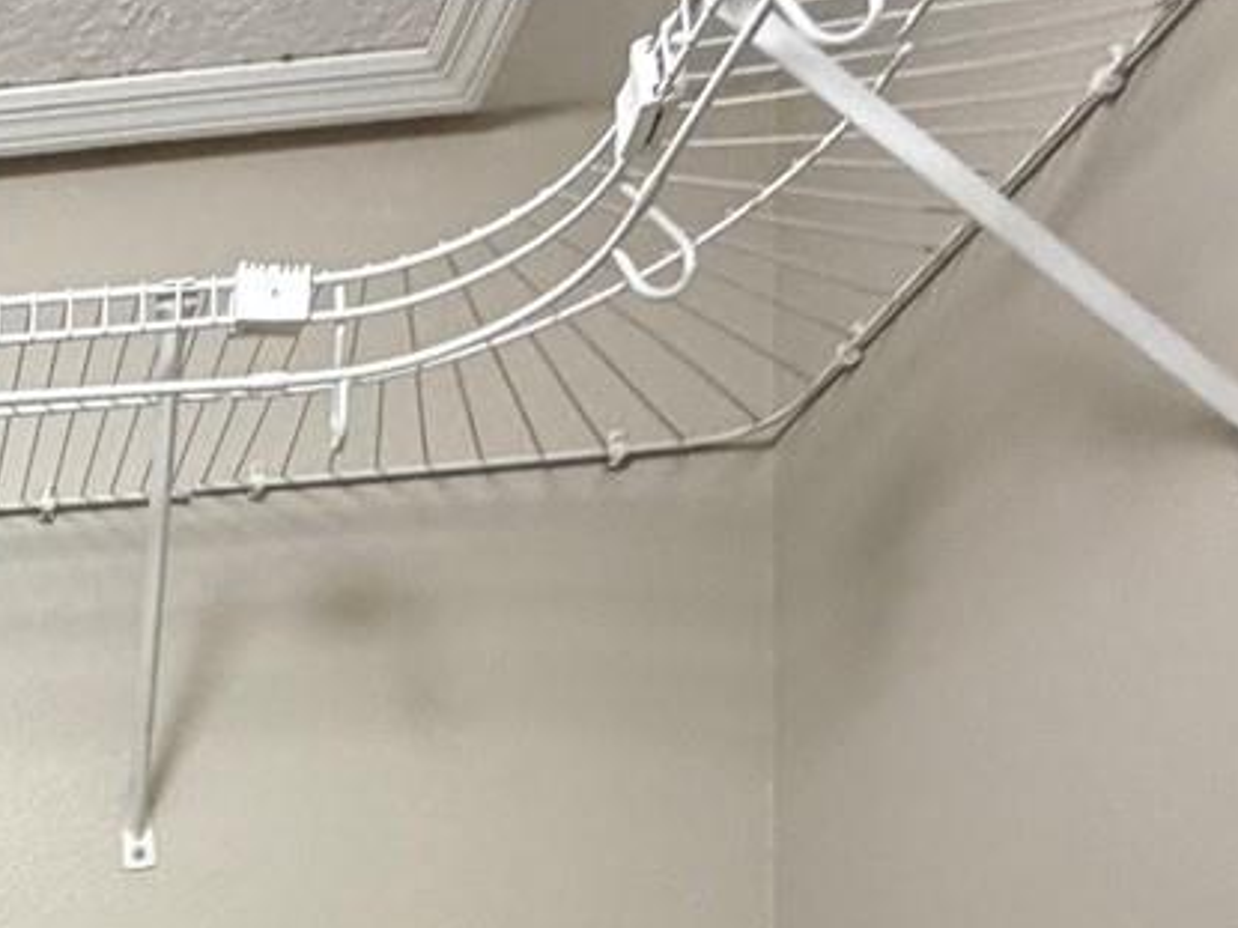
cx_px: -373
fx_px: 1931
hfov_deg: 28.9
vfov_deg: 20.4
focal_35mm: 54
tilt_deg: -2.7
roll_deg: +2.6
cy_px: 1605
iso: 400
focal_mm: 2.22
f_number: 2.2
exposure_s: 1/60
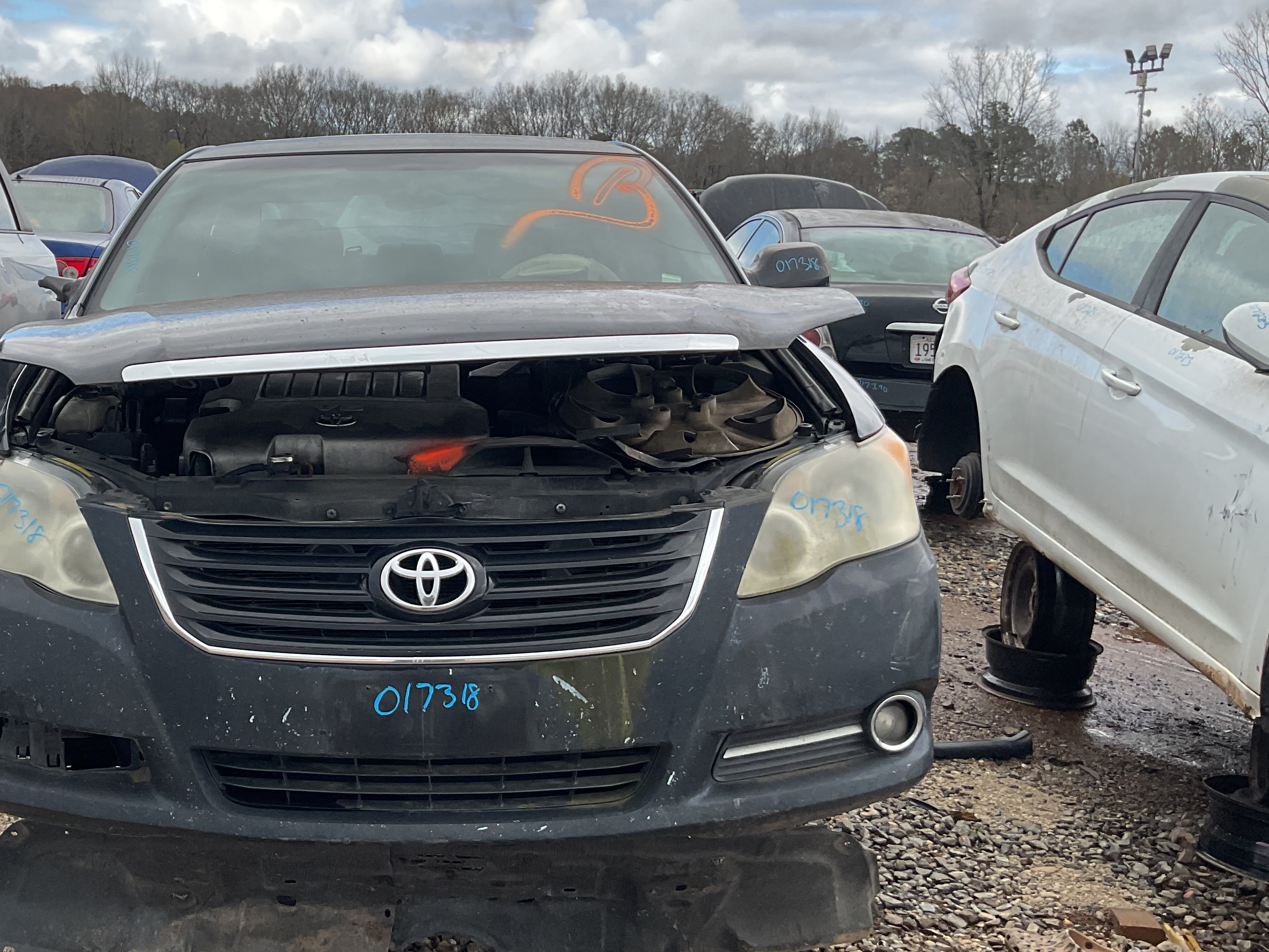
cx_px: 376
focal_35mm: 42
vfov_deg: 34.3
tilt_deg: -8.1
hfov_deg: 43.8
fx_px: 1540
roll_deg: -0.7
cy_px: 458
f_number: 1.8
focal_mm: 3
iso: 16
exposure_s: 1/599
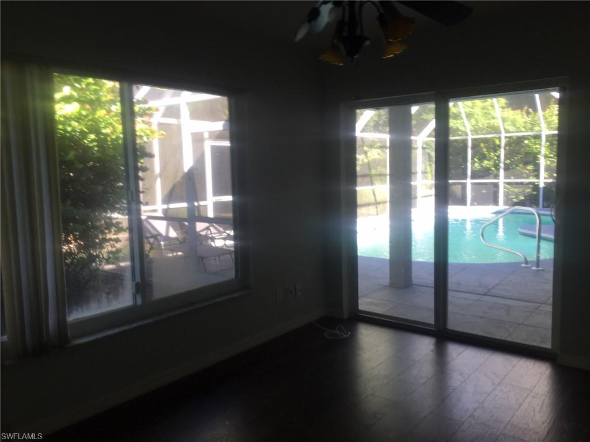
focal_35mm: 29
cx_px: 295
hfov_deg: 61.7
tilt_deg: -5.1
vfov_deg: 48.2
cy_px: 221
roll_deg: -0.4
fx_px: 494
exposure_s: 1/60
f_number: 2.2
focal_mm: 4.15
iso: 32
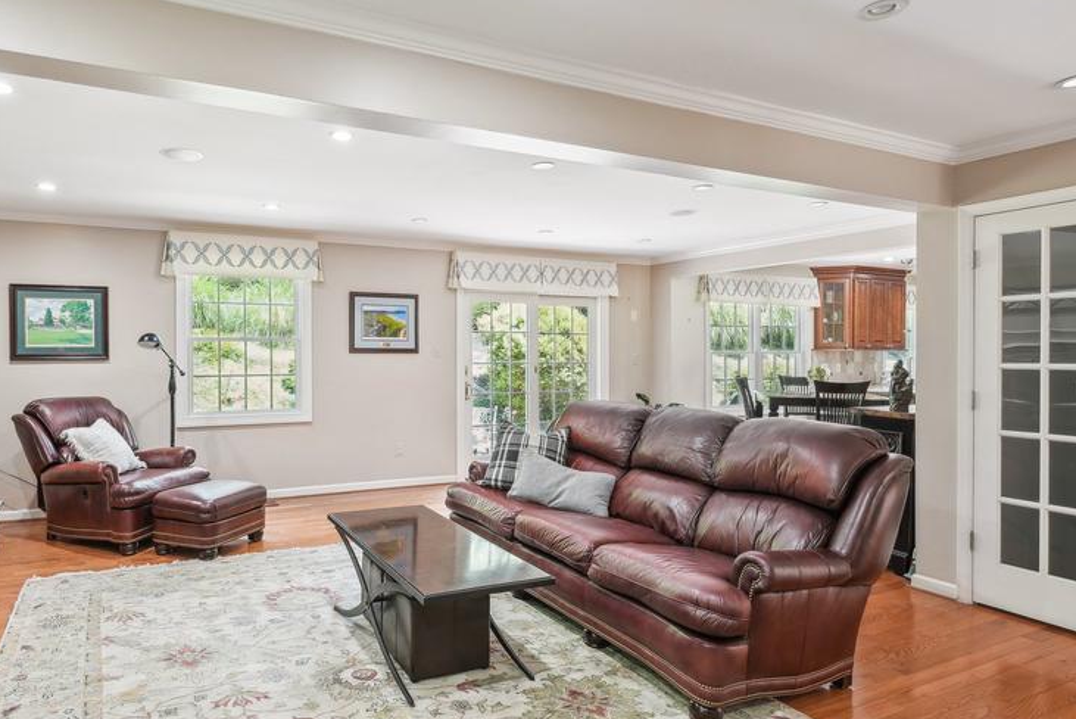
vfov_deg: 57.9
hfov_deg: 78.2
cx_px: 418
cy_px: 373
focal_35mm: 22
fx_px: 649
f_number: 7.1
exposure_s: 1/3.33
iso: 160
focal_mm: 15.5
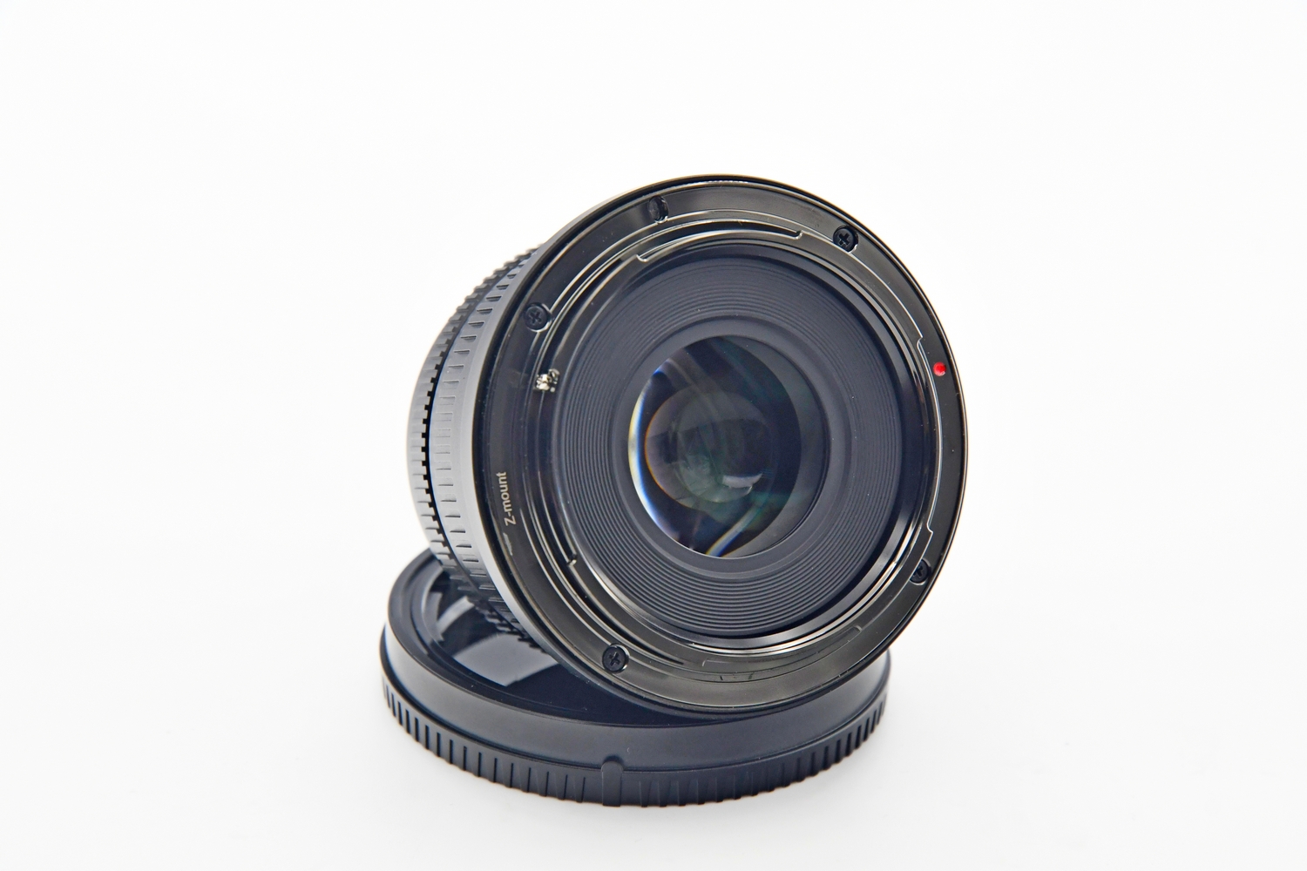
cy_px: 436
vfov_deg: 11.4
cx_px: 654
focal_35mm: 120
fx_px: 4356
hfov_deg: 17.1
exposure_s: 1/125
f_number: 8
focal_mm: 80
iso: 1250
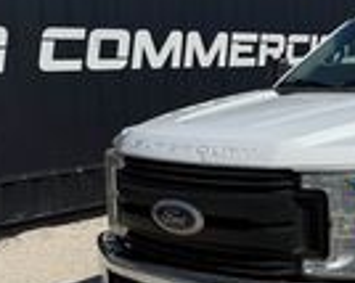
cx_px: 366
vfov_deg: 21.8
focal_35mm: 70
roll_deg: +0.7
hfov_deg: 25.6
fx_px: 735
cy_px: 143
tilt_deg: -3.0
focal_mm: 6.76
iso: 80
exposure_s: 1/10309
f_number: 1.78
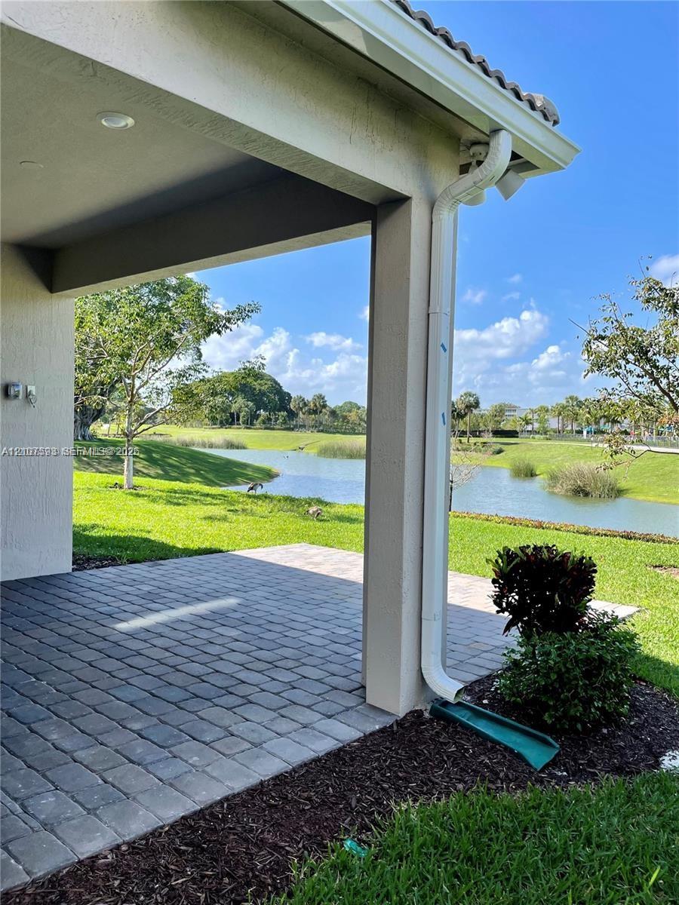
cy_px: 452
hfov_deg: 53.1
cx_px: 340
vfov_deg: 67.3
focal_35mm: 26
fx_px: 680
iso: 32
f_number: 1.6
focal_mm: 4.2
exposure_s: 1/1825
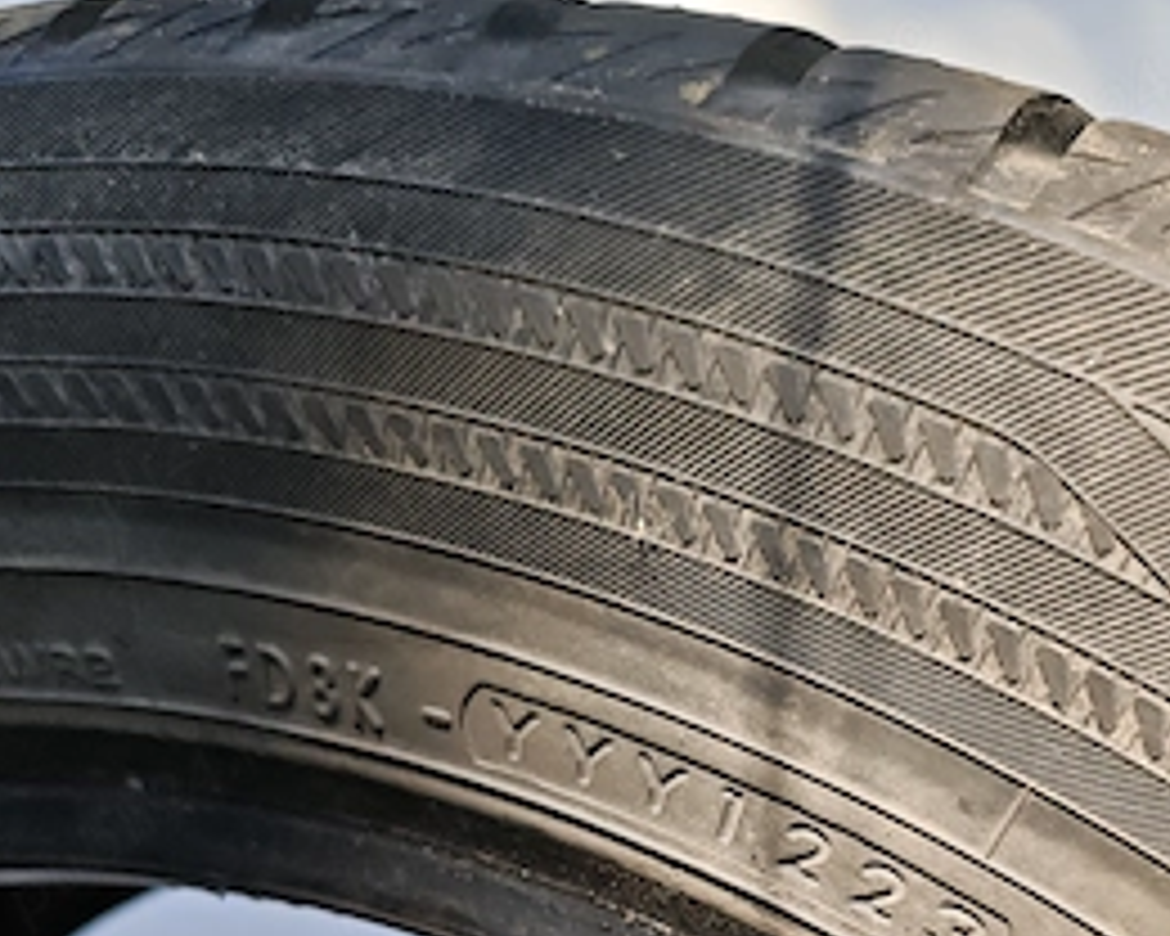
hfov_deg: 46.8
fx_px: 1350
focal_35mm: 39
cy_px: 886
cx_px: 626
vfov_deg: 35.4
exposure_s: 1/1428
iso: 160
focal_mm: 4.94
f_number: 1.5
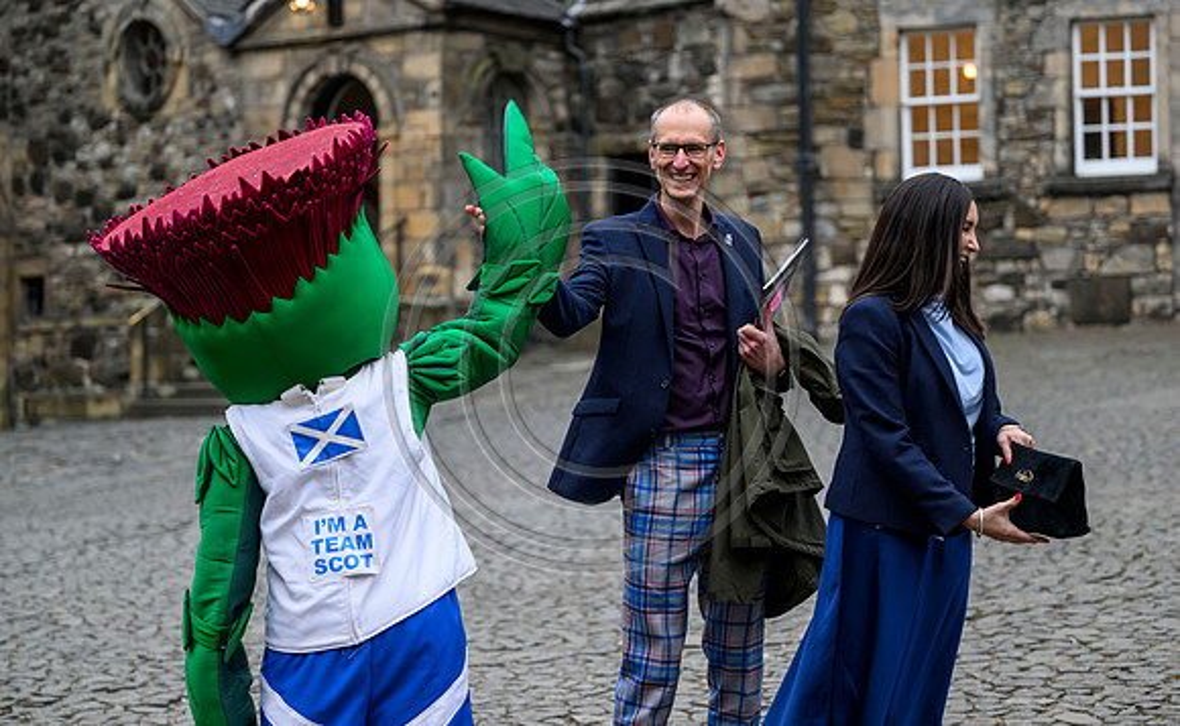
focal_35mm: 84
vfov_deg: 15.4
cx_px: 621
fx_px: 2690
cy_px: 313
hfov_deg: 24.7
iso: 800
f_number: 2.8
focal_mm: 78
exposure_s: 1/640
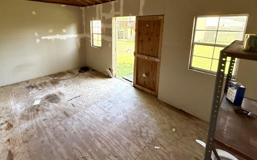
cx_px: 119
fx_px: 126
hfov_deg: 90.9
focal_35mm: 18
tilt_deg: -10.5
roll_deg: -1.1
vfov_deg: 63.0
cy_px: 50
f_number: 2.2
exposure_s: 1/99
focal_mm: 2.22
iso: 160
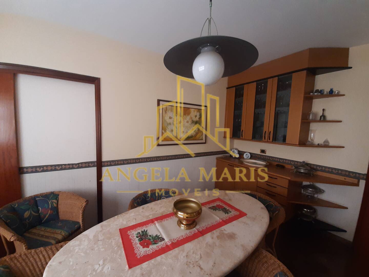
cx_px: 184
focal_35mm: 13
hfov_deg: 106.2
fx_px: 139
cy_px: 138
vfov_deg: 89.9
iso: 200
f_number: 2.2
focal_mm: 1.42
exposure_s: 1/30
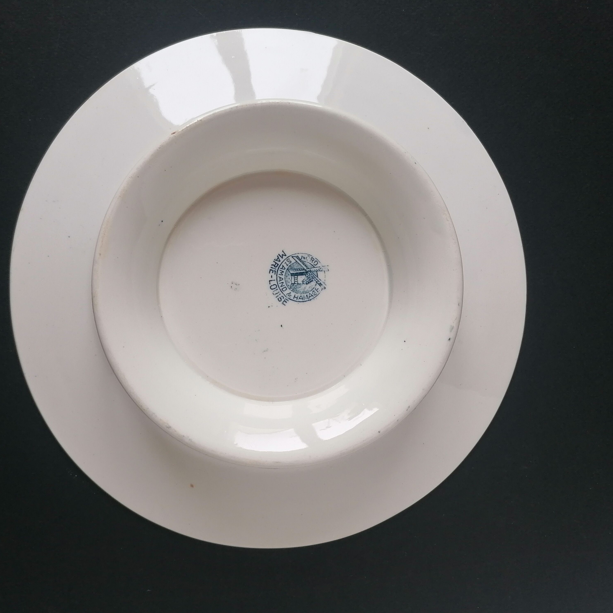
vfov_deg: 51.1
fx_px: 641
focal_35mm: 32
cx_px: 264
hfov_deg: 50.9
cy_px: 305
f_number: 1.8
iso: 100
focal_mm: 4.75
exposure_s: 1/100
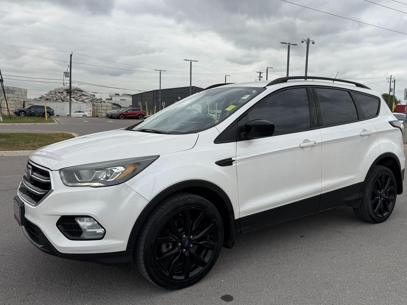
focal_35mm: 30
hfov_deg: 59.6
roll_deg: -1.4
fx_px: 353
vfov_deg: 46.7
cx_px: 237
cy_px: 137
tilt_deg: -3.3
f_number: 1.78
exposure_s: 1/2445
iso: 80
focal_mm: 6.76
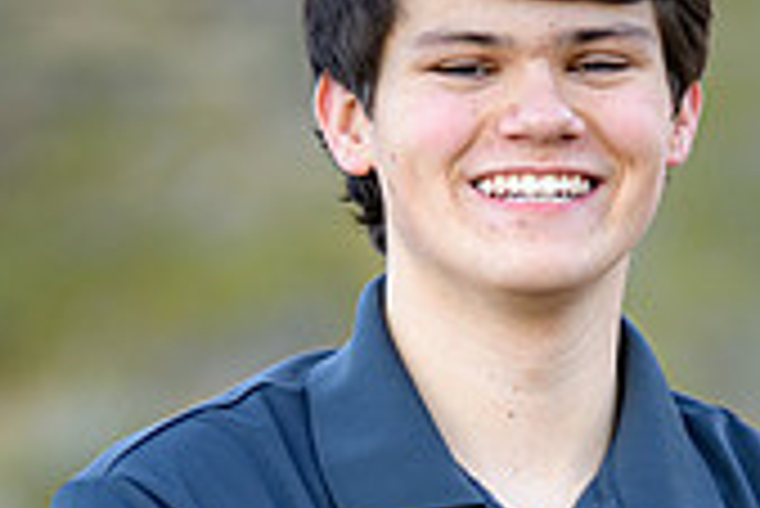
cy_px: 611
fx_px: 8430
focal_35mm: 399
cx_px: 540
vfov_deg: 3.4
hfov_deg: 5.2
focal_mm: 150
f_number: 2.8
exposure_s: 1/800
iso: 250
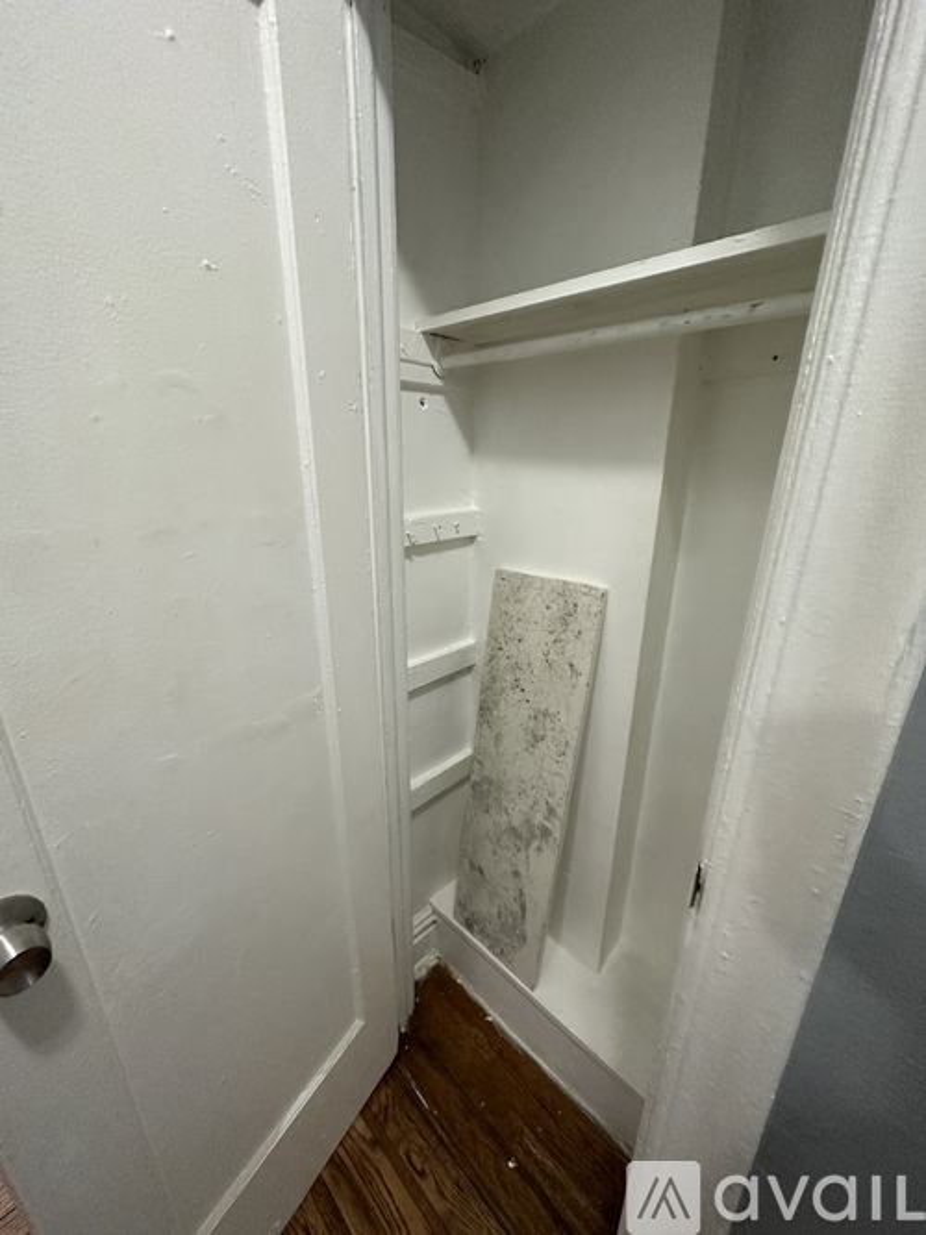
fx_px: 500
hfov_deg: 85.7
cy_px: 618
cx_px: 463
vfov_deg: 102.1
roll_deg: +2.0
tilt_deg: -19.2
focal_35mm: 14
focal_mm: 2.22
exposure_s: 1/60
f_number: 2.2
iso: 320
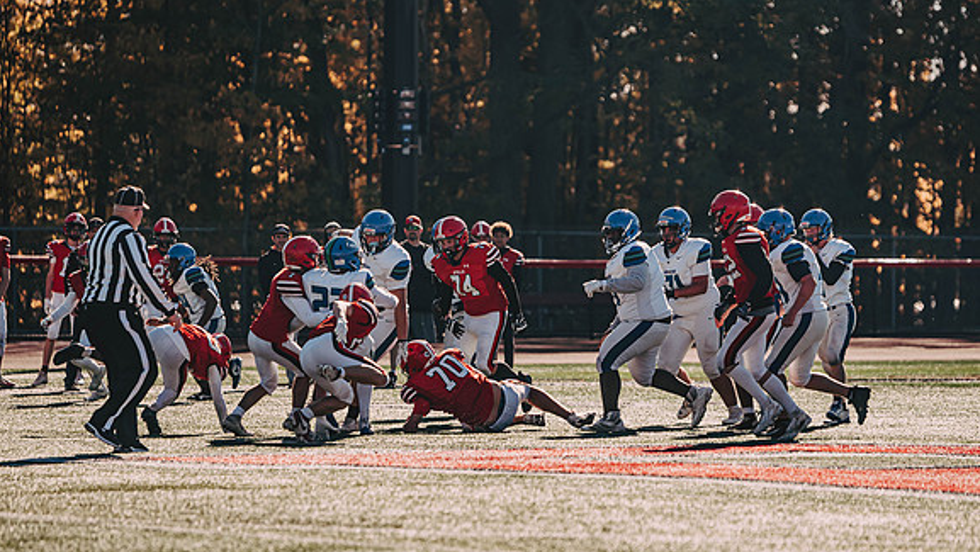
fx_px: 6525
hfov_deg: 8.6
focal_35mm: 251
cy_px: 295
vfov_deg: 4.8
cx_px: 579
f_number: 3.2
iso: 250
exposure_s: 1/2500
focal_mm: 200
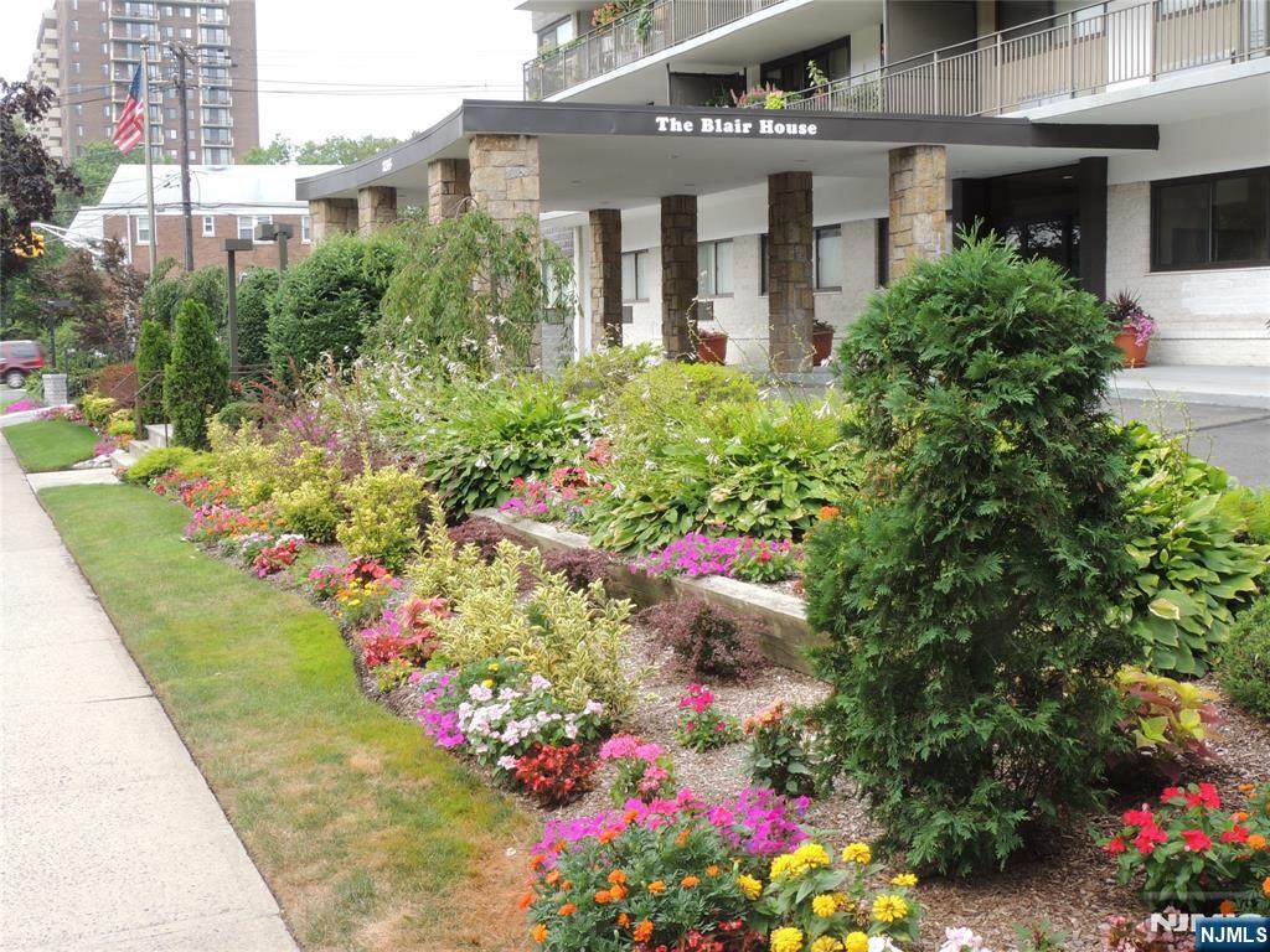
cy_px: 476
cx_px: 635
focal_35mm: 40
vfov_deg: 36.0
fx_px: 1468
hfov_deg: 46.8
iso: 100
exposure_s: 1/40
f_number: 8.3
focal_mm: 7.1
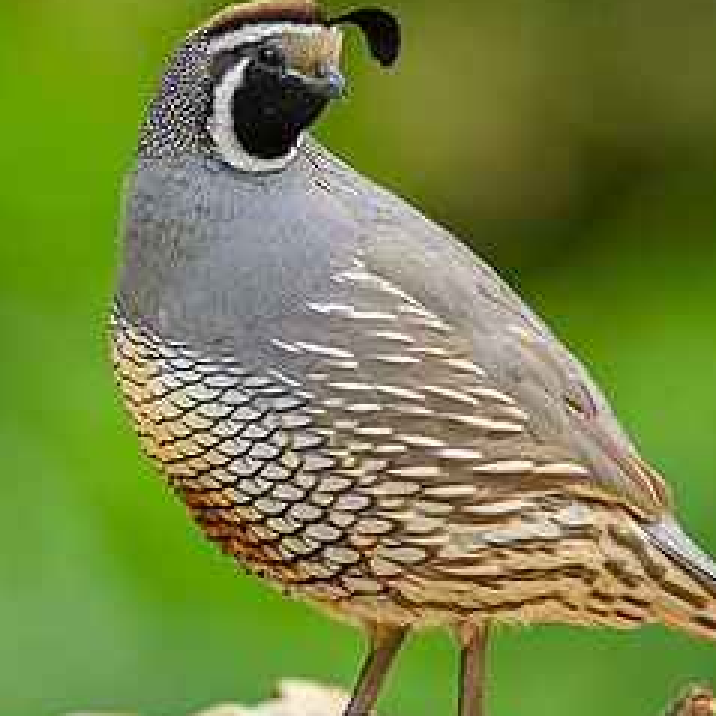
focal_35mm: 1732
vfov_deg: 1.0
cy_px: 199
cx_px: 314
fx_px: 40531
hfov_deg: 1.0
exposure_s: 1/800
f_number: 4
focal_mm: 560
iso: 800
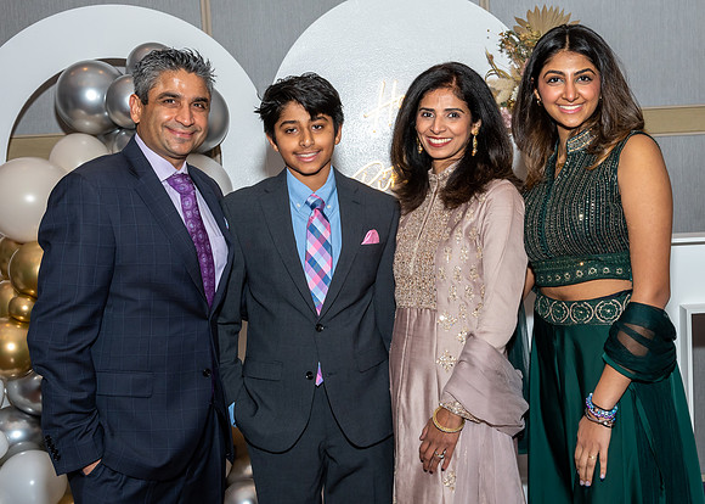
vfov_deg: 26.6
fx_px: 1066
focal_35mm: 53
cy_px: 251
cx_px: 420
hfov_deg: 36.5
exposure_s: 1/250
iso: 500
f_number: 8
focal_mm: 30
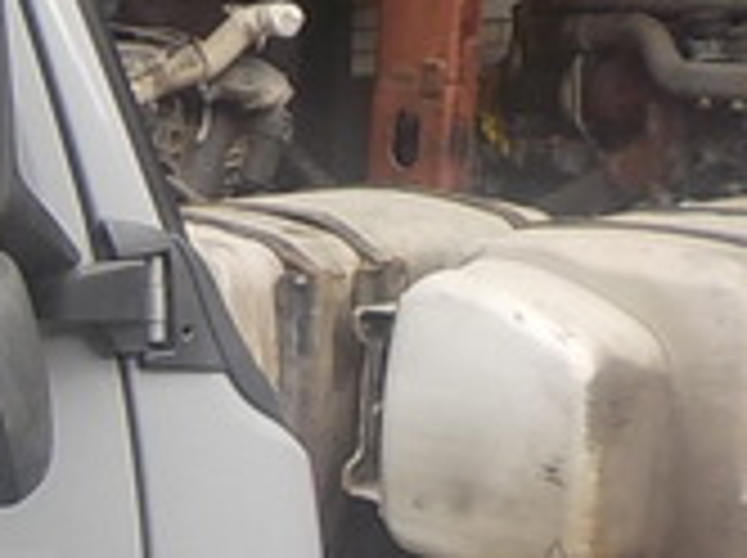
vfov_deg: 12.7
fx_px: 2500
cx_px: -657
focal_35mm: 116
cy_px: 356
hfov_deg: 14.6
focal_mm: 4.1
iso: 125
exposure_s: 1/160
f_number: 3.3
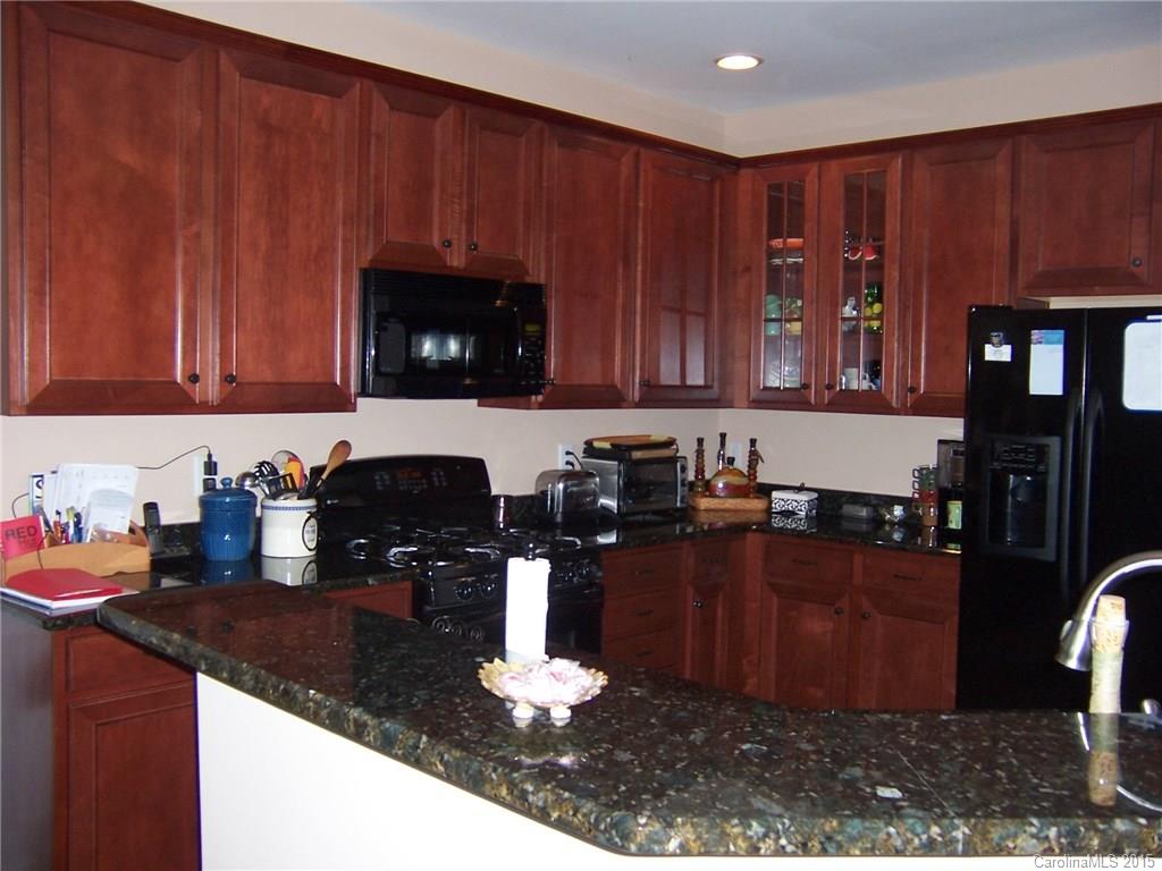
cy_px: 436
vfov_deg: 42.9
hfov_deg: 55.4
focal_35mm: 33
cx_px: 581
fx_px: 1108
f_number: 2.8
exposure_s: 1/60
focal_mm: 5.5
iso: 140
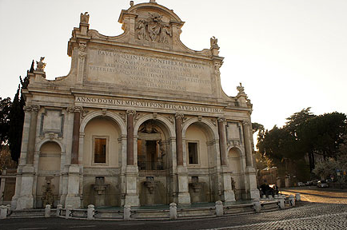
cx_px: 177
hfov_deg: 65.5
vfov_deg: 46.3
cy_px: 117
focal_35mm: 28
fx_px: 269
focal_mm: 18
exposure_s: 1/160
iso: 200
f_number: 7.1
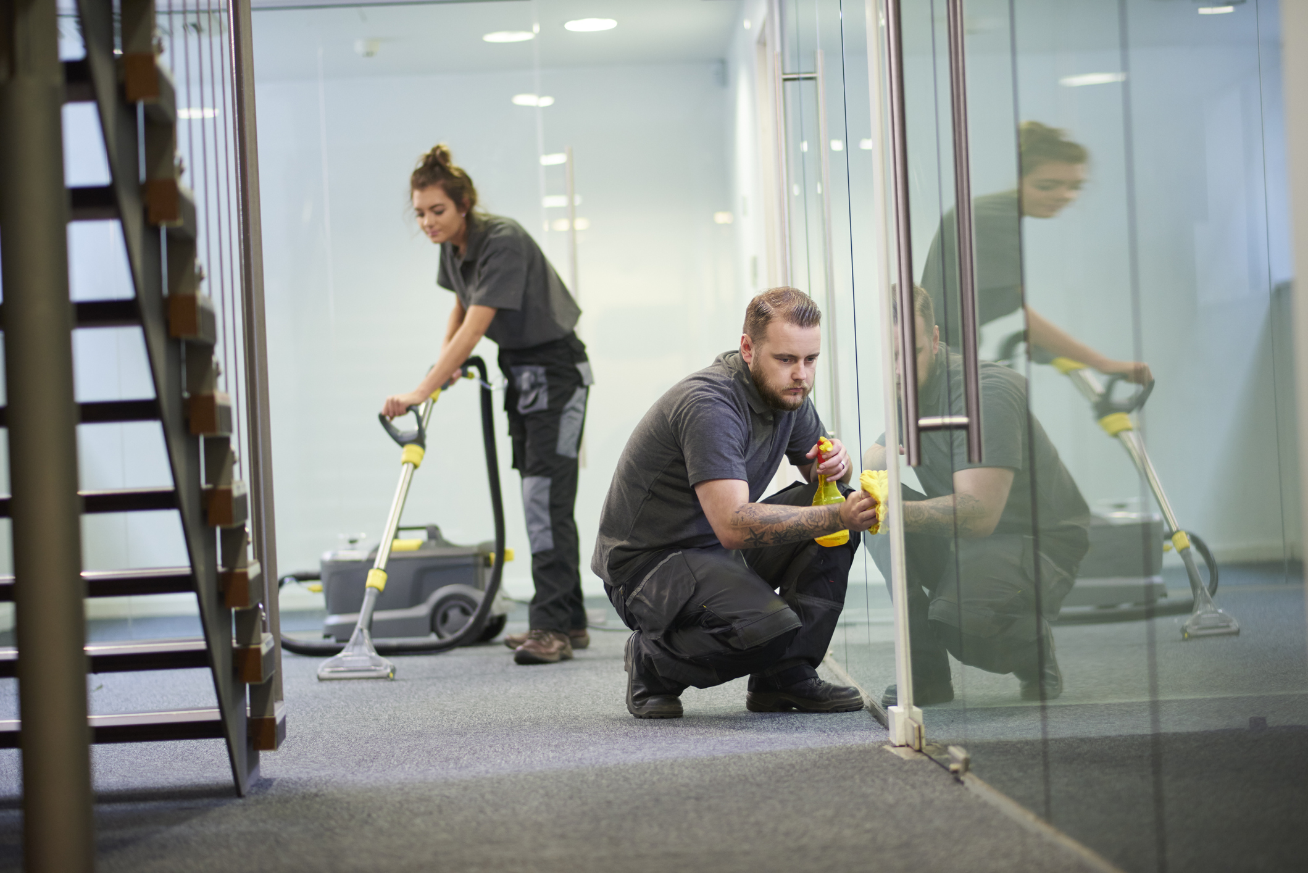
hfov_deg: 23.9
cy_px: 436
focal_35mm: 85
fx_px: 3089
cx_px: 654
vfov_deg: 16.1
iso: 800
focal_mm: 85
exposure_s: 1/80
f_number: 2
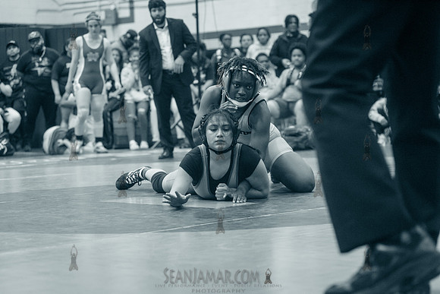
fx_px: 1051
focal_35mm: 86
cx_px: 220
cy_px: 147
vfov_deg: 15.9
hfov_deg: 23.6
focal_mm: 86
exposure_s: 1/400
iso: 8000
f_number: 3.5
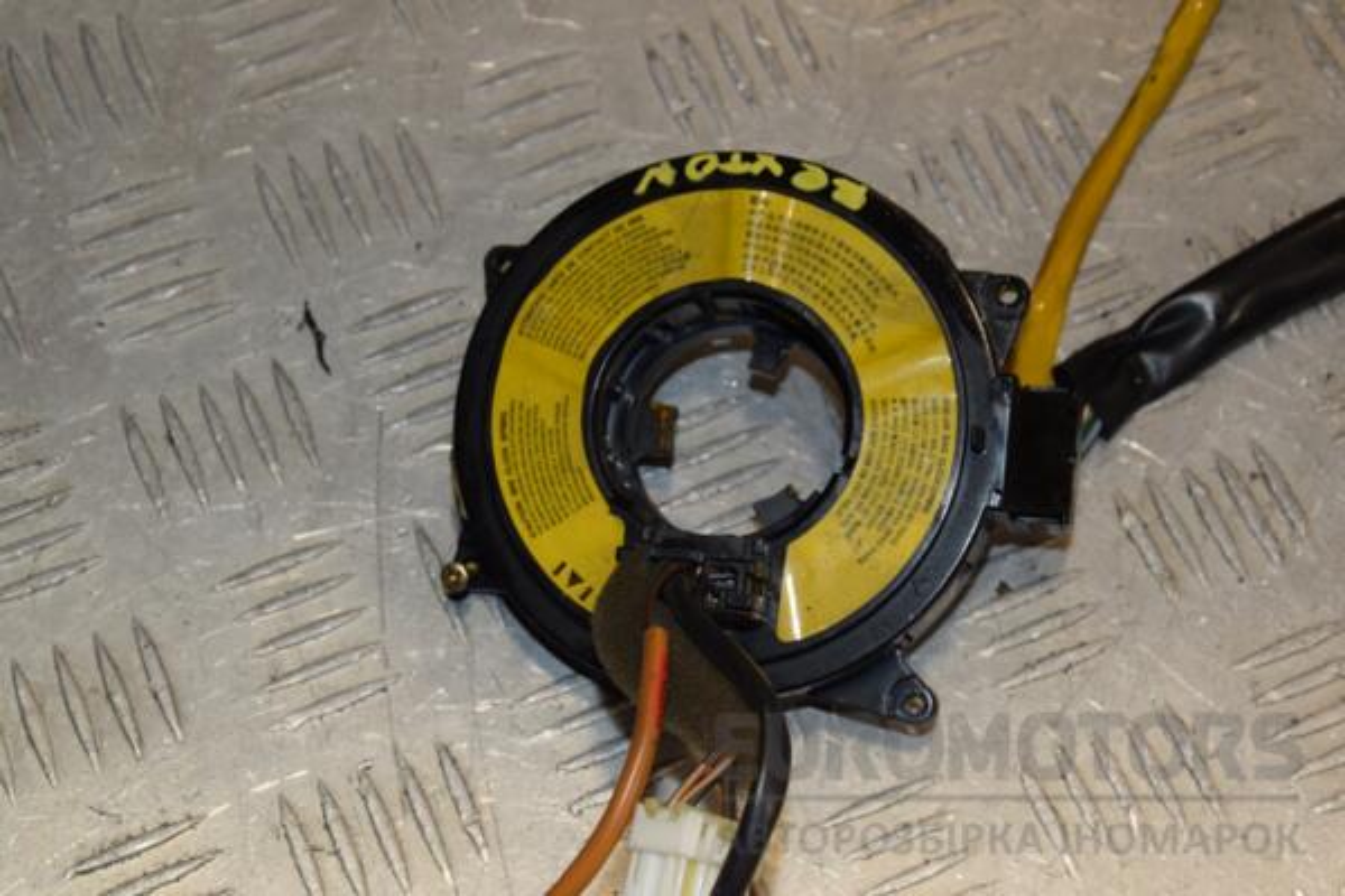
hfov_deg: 26.0
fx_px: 2914
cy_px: 448
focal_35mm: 78
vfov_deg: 17.5
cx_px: 672
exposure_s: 1/200
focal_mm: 52
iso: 800
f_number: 10
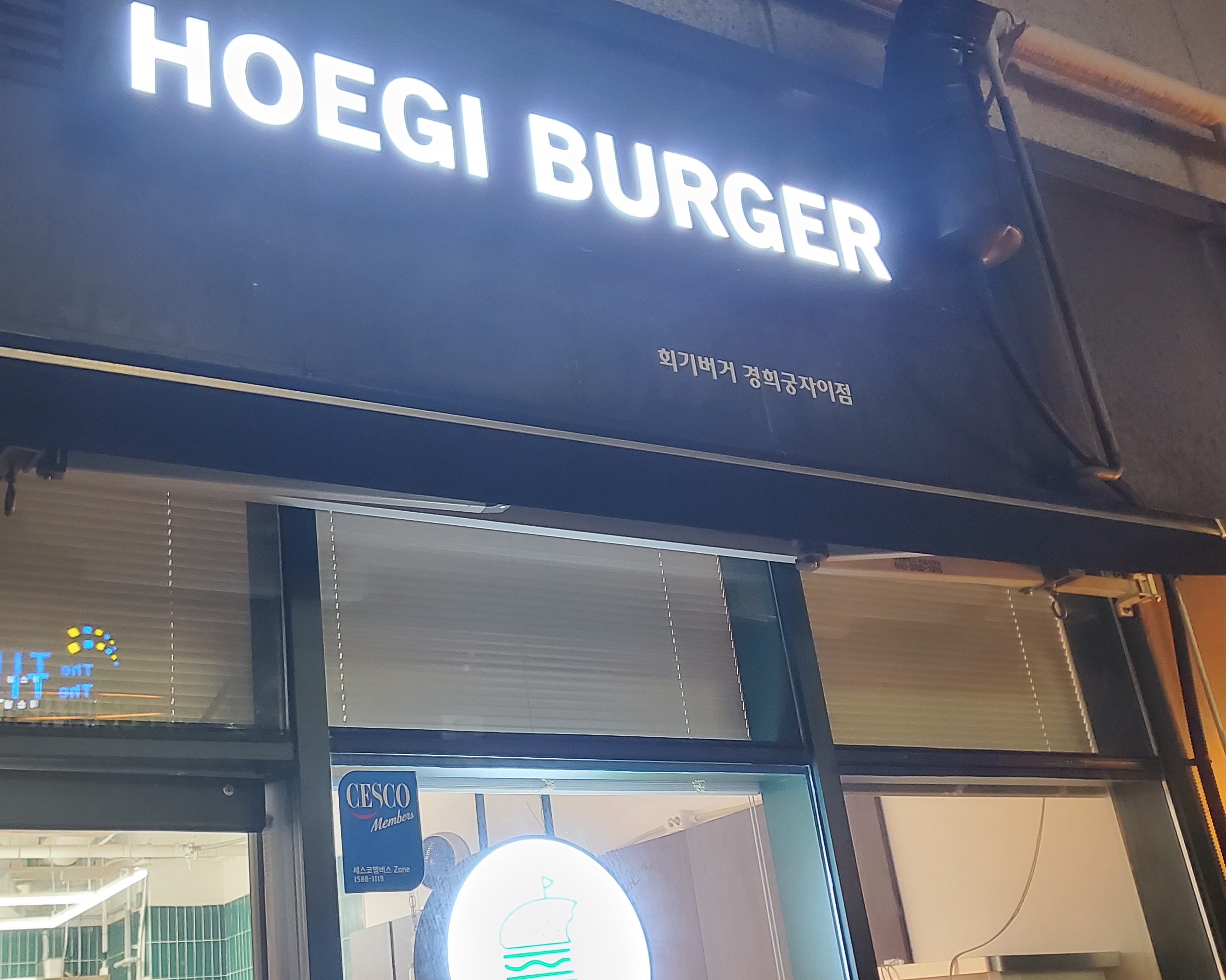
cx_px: 421
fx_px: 1415
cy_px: 463
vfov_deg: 38.2
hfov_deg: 46.2
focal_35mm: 39
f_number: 1.8
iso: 400
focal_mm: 4.25
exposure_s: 1/40
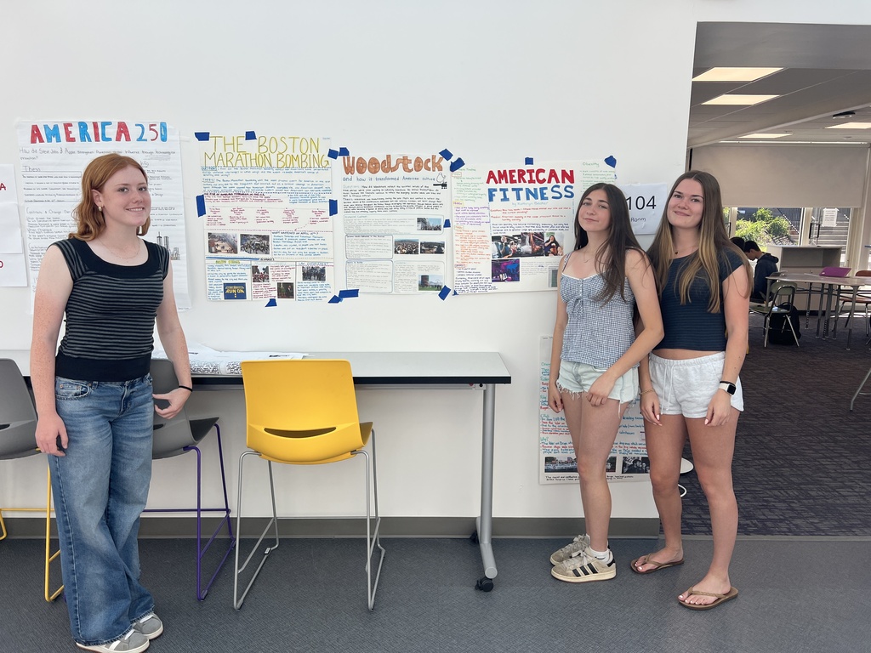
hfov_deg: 67.3
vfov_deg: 53.1
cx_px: 436
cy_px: 326
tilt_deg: -10.2
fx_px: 654
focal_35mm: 26
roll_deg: -0.6
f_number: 1.5
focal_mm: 5.7
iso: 50
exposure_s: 1/1009
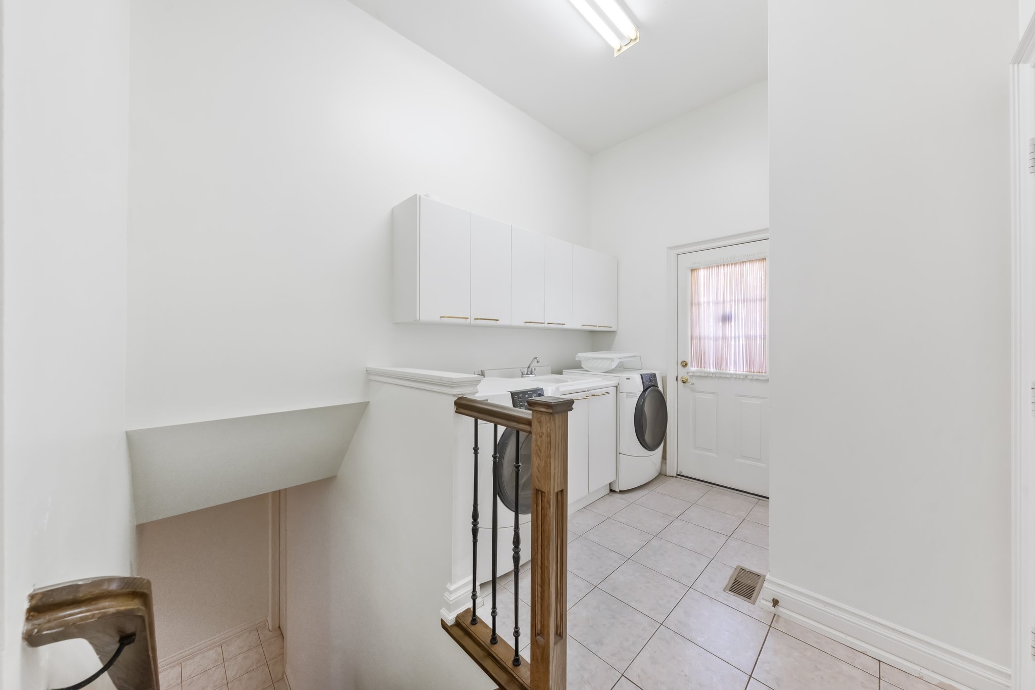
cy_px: 345
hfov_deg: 112.6
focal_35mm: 12
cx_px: 518
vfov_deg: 90.0
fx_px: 345
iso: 4000
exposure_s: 1/25
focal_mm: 12
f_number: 9
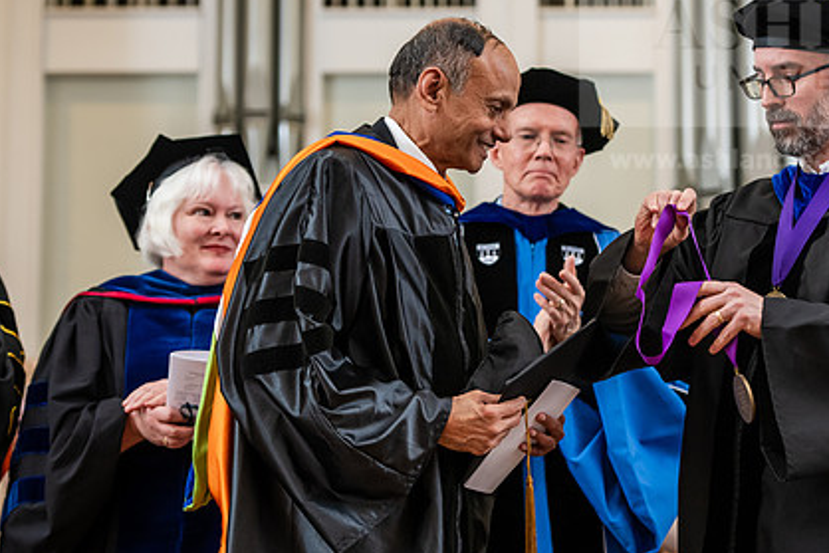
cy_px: 201
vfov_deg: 10.1
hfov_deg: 15.1
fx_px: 3133
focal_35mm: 136
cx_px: 520
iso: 1250
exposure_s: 1/200
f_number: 3.5
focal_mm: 98
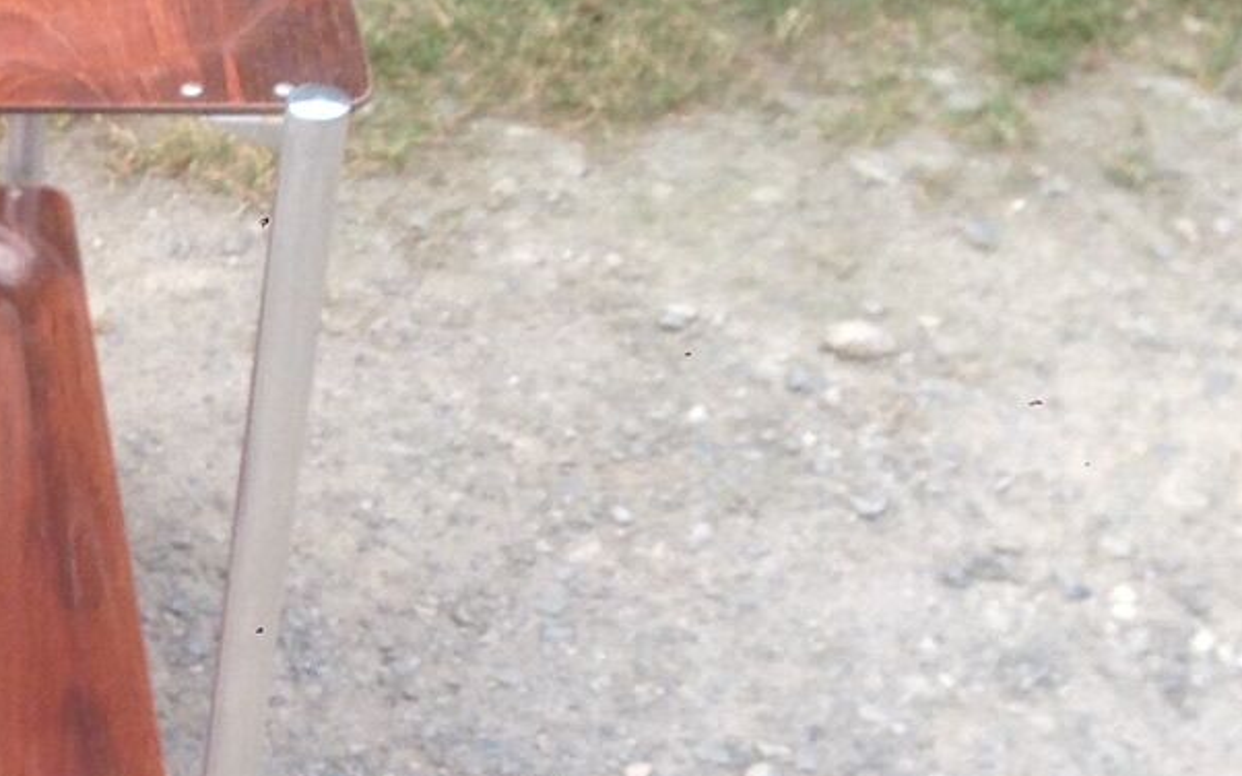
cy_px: 576
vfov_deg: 11.0
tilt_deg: -39.6
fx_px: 4027
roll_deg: +1.1
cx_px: -404
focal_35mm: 119
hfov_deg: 16.5
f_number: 2.4
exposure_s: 1/60
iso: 50
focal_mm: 4.12
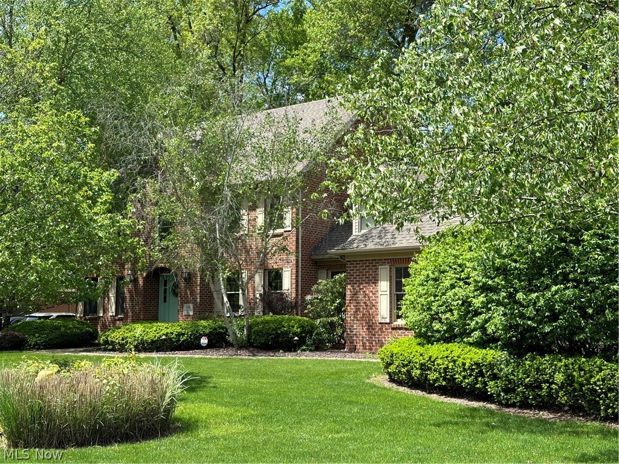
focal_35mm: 48
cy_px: 232
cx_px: 310
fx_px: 858
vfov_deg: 30.3
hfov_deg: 39.7
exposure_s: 1/1815
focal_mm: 6.86
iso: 64
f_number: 1.78
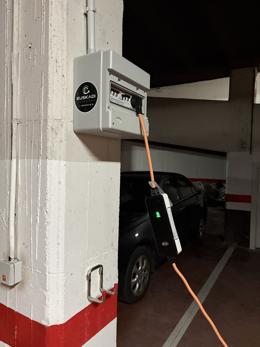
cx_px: 130
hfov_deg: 53.1
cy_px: 174
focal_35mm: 26
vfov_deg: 67.3
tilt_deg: -1.4
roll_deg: -0.6
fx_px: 260
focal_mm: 5.96
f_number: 1.6
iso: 640
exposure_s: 1/25
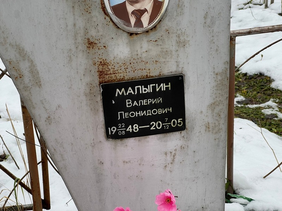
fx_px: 627
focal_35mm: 77
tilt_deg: -25.7
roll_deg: +0.1
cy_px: 106
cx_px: 141
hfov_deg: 25.3
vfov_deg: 19.1
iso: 50
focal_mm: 9
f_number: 2.8
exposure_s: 1/99
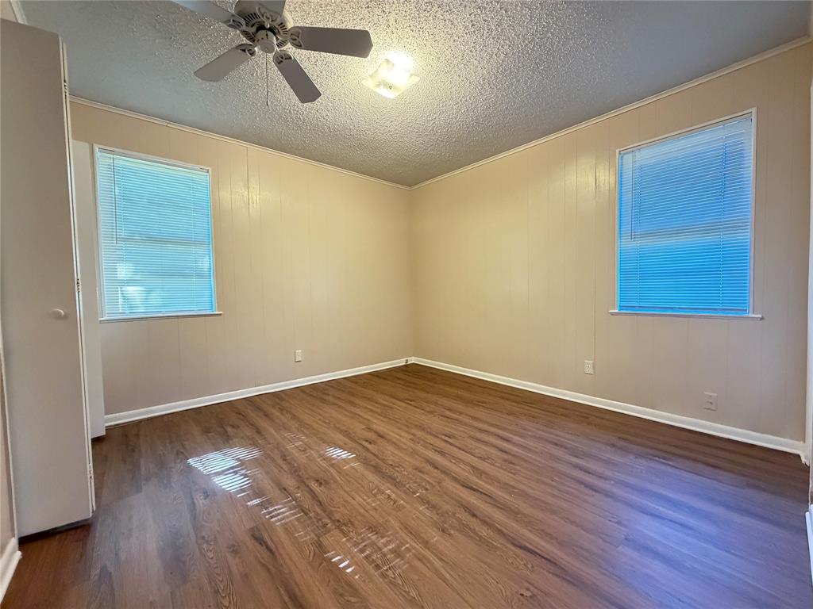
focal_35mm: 14
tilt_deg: -2.8
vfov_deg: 85.7
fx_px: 329
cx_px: 406
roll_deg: +1.8
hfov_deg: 102.1
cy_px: 304
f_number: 2.2
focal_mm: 2.22
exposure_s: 1/60
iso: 800
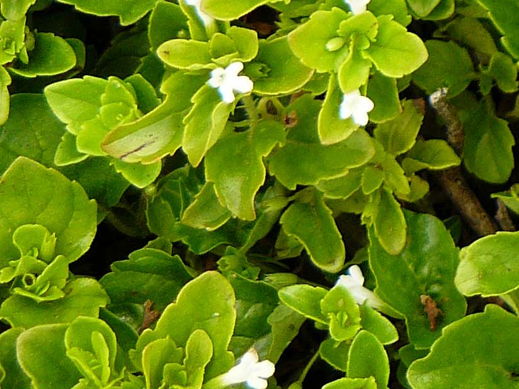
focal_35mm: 157
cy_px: -334
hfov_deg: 11.8
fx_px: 2353
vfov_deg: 9.0
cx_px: 878
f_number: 2.8
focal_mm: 7
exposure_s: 1/80
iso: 100
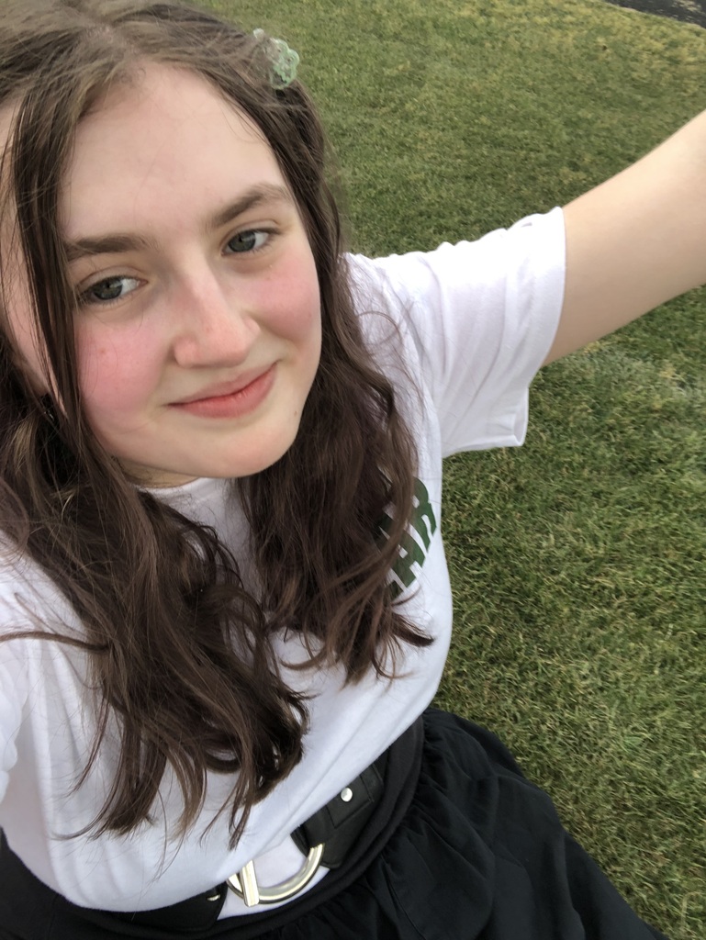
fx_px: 869
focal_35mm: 32
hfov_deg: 44.2
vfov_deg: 56.8
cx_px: 353
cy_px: 470
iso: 20
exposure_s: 1/133
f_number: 2.2
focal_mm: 2.87
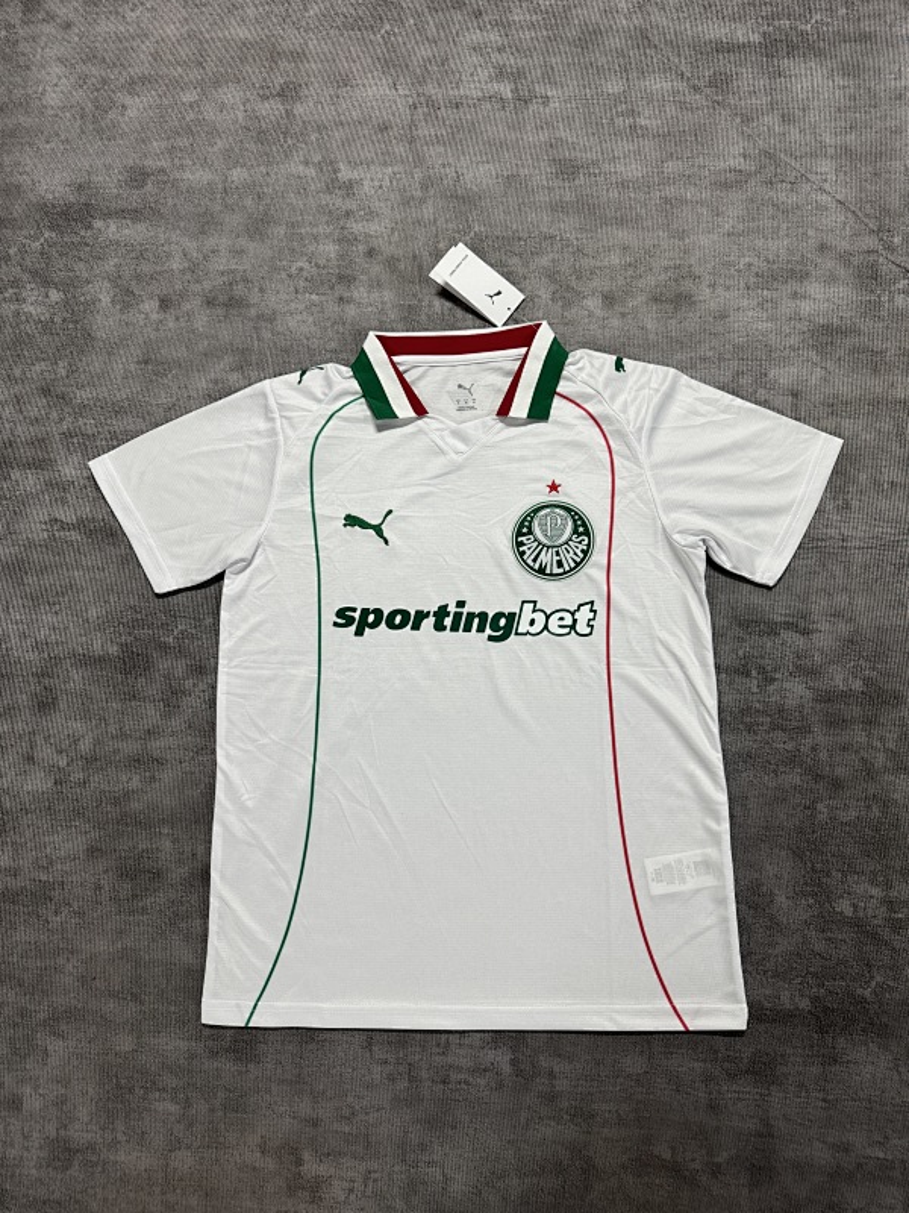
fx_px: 840
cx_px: 454
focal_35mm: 24
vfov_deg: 71.6
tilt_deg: -79.1
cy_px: 606
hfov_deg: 56.8
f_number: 1.78
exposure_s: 1/100
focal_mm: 6.76
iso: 200
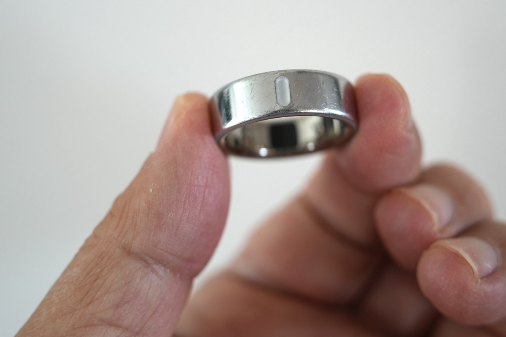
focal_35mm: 72
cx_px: 279
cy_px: 118
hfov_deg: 28.1
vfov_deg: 18.9
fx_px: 1012
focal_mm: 48
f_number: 4
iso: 640
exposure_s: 1/60
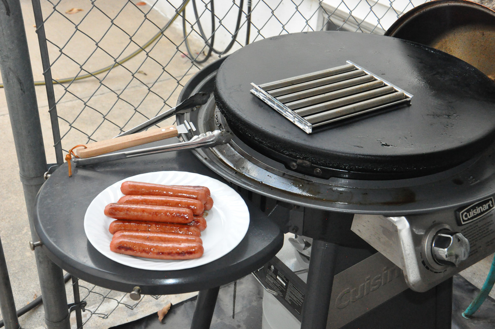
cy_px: 164
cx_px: 248
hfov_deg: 46.4
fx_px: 577
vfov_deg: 31.8
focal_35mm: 42
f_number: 5.6
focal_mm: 28
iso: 3200
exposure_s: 1/100
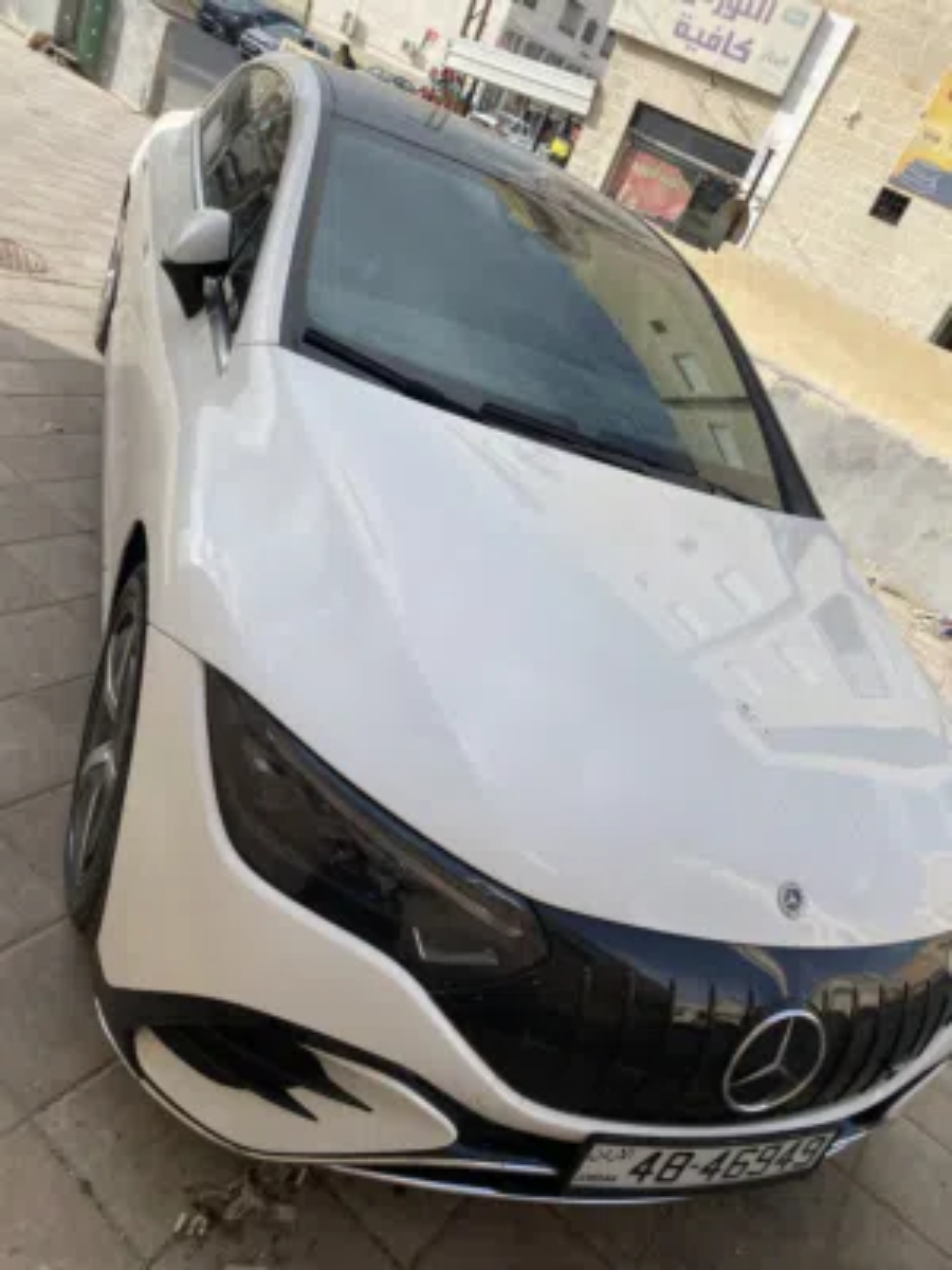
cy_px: 635
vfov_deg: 67.3
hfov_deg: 53.1
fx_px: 953
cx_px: 476
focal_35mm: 26
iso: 32
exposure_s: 1/1629
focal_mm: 4.25
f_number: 1.8
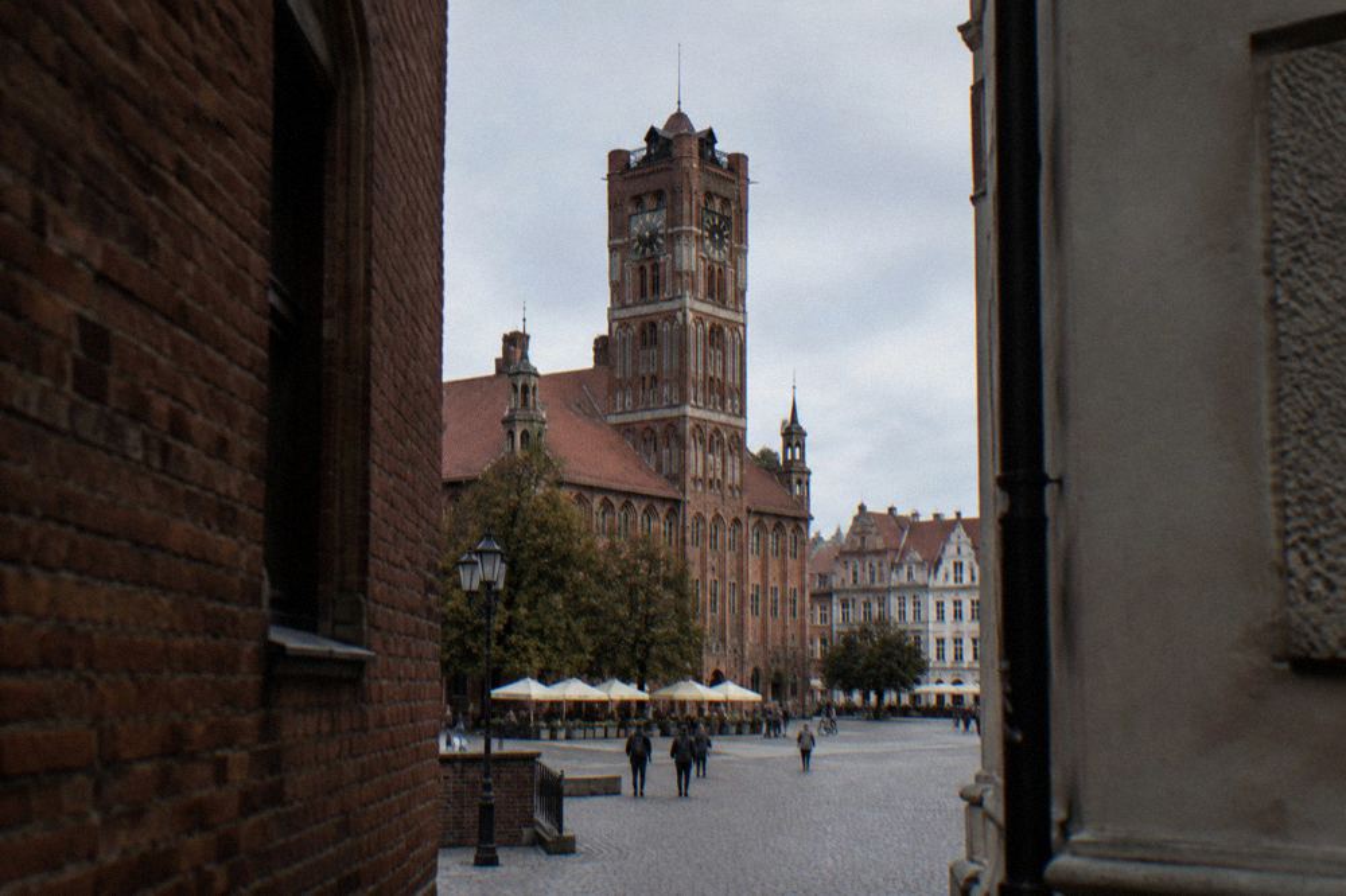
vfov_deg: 37.8
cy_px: 448
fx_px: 1308
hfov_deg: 54.5
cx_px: 673
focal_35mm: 35
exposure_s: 1/400
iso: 800
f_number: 7.1
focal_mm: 35
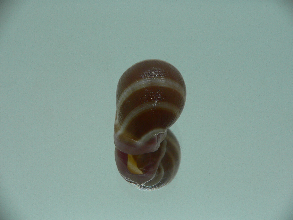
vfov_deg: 40.7
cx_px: 146
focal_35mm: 35
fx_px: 296
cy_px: 110
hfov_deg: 52.6
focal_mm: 4.6
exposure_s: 1/60
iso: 80
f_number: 2.8
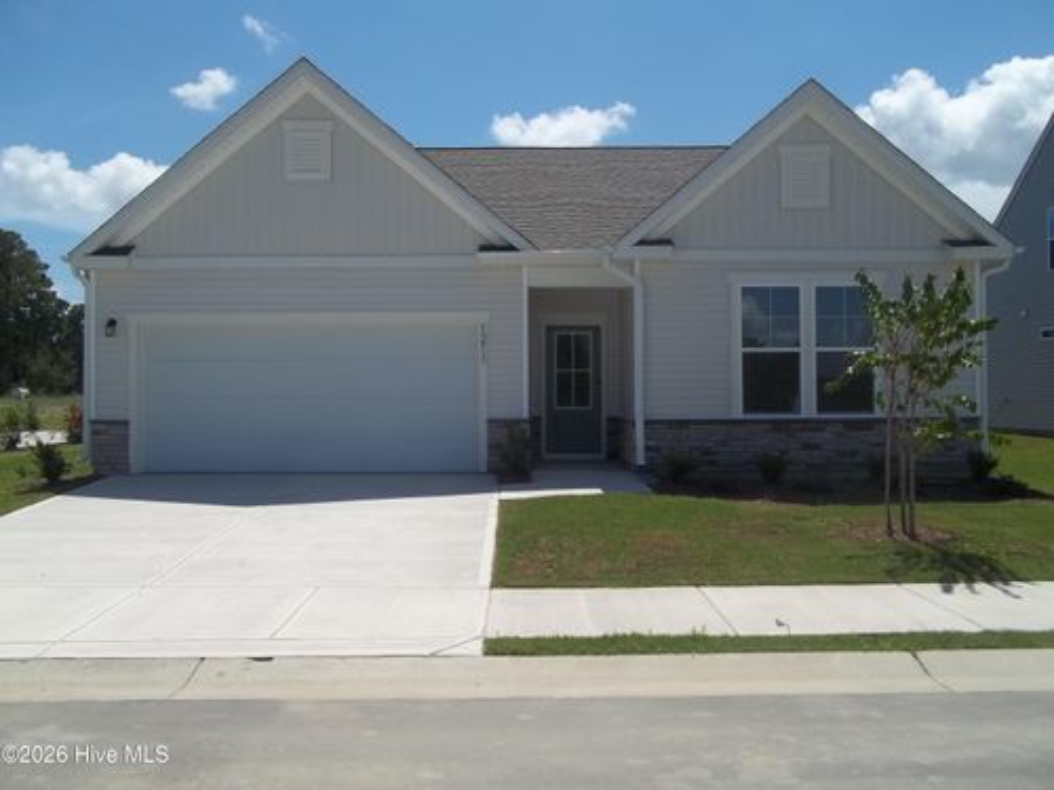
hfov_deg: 56.8
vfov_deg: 44.2
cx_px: 527
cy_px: 395
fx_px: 974
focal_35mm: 32
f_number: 8.8
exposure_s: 1/250
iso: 64
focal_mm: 5.7
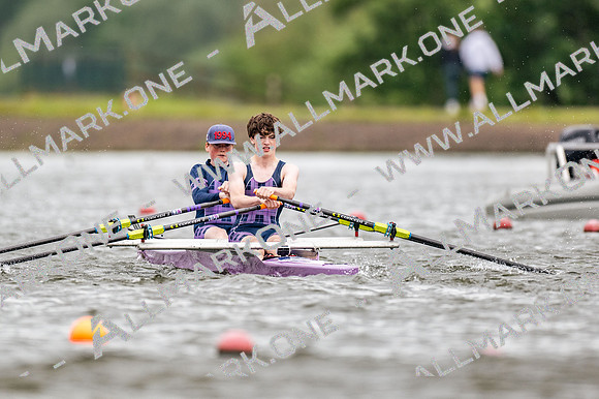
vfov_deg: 1.5
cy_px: 200
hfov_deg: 2.3
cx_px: 300
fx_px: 14966
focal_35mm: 900
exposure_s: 1/2500
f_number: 4
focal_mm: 600
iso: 360
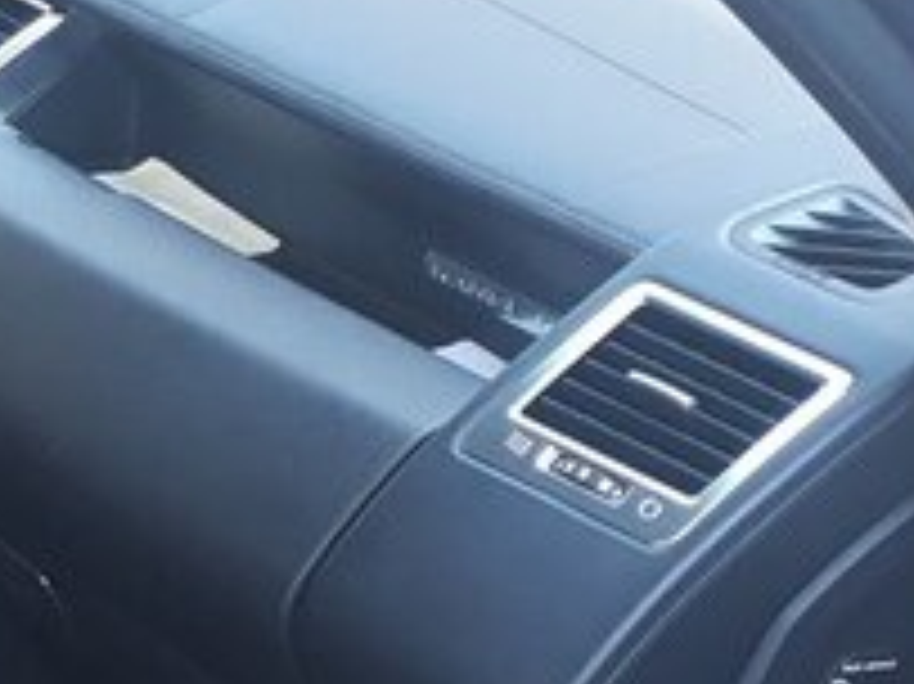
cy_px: 542
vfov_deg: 16.6
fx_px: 2322
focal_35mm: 88
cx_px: -563
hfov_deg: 18.8
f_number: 1.9
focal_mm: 3.6
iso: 50
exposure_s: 1/100
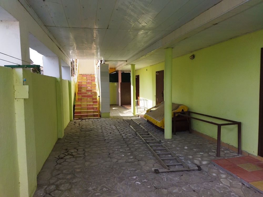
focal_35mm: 27
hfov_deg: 65.3
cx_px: 132
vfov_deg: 51.4
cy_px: 98
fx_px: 205
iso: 100
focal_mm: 4.71
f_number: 1.79
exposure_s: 1/955
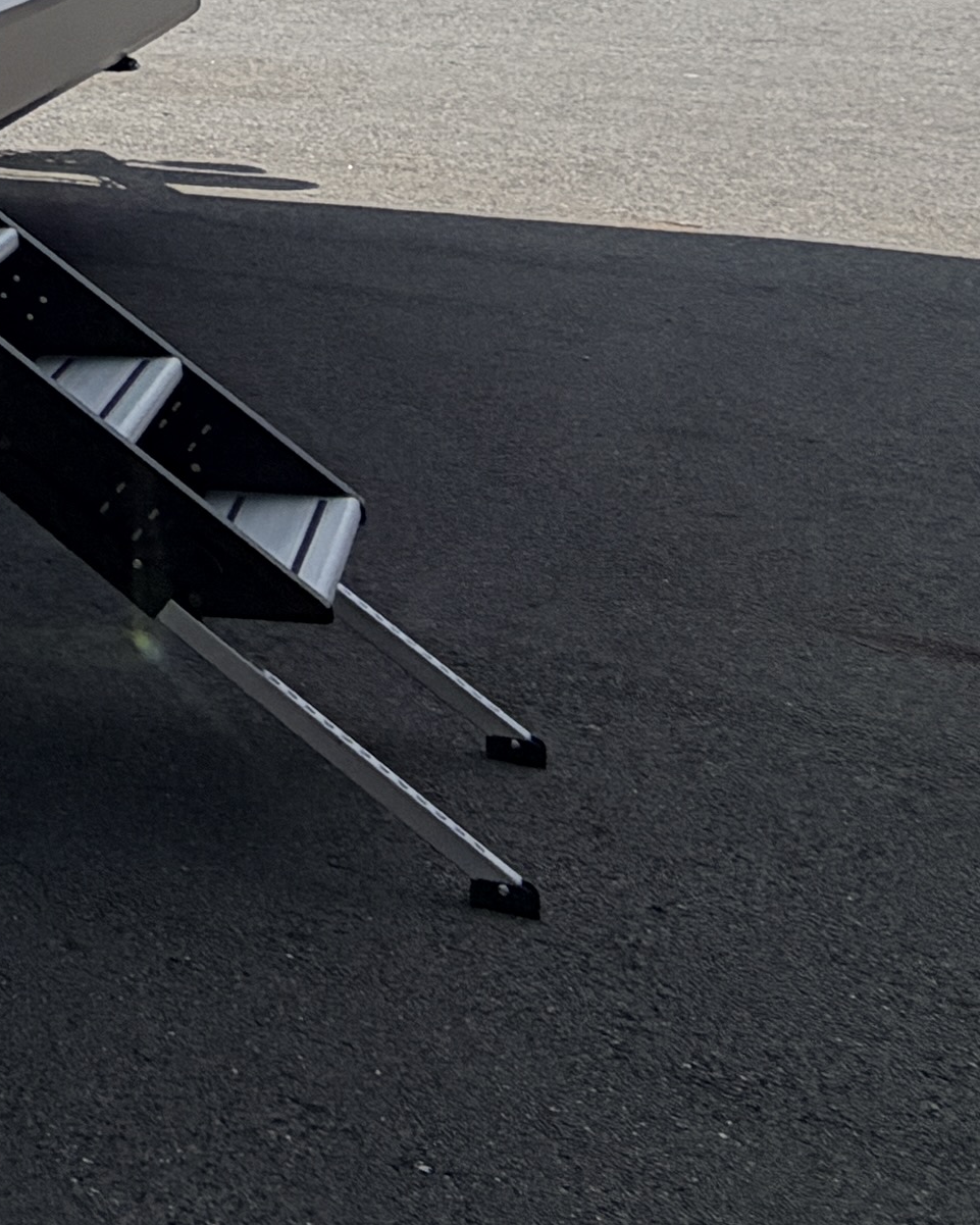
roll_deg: -0.5
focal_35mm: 65
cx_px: -937
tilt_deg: +5.0
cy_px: -498
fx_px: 2356
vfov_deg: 24.2
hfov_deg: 17.4
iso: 25
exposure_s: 1/970
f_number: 2.2
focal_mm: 2.22
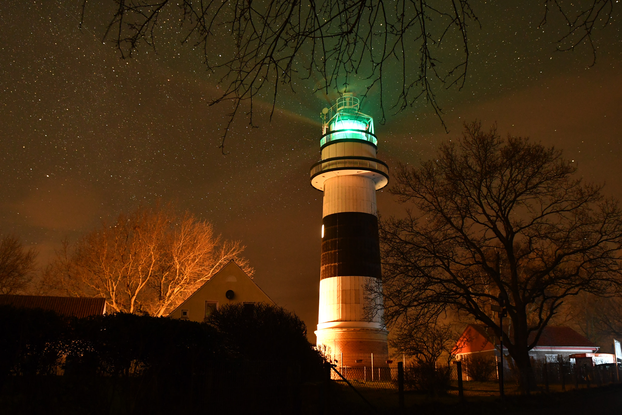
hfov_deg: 53.1
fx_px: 622
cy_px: 208
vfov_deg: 36.9
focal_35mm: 36
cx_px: 311
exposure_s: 16.7
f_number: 2.8
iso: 2000
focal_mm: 24
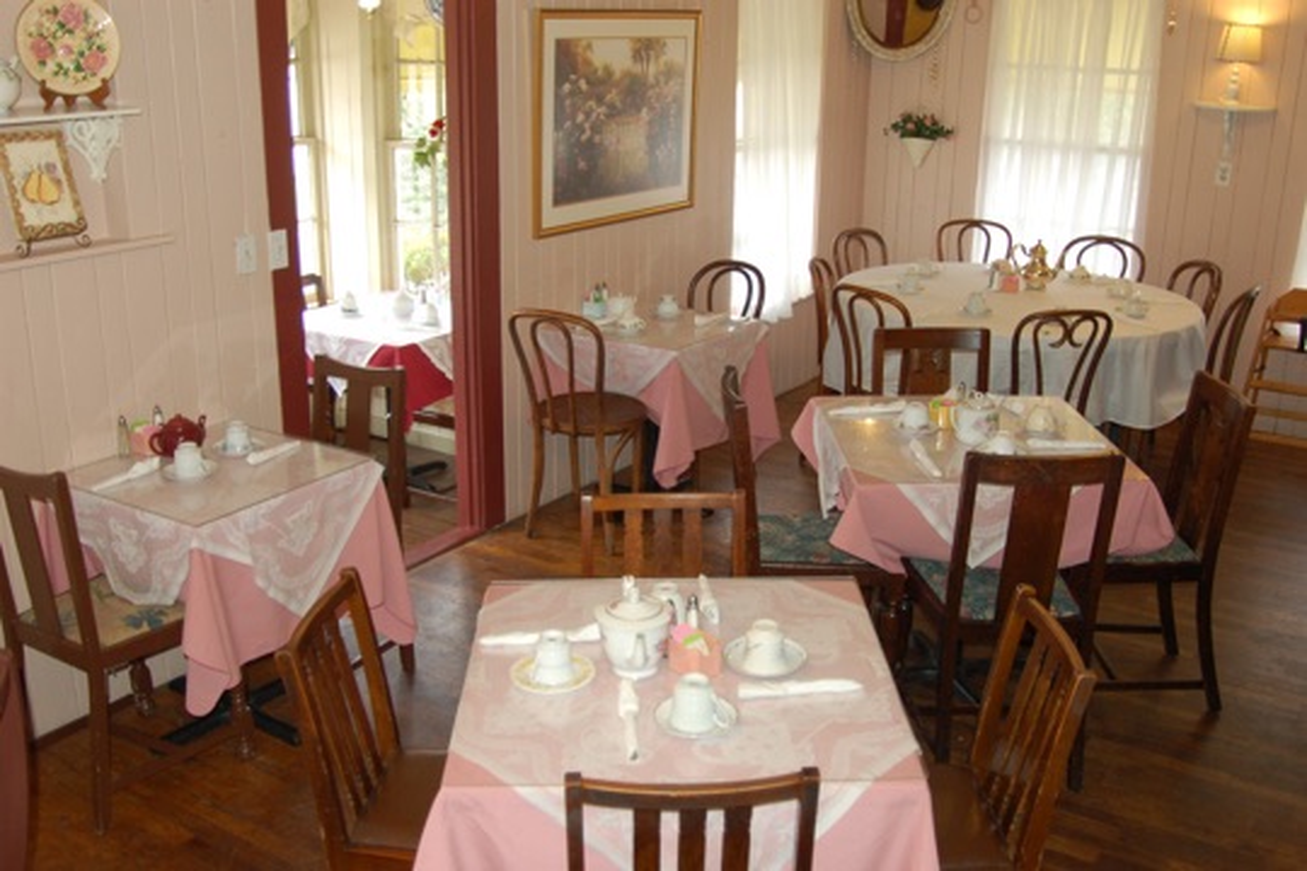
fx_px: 1307
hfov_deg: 53.1
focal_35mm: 36
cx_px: 654
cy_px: 436
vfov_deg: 36.9
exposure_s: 1/60
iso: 400
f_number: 3.5
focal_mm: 24
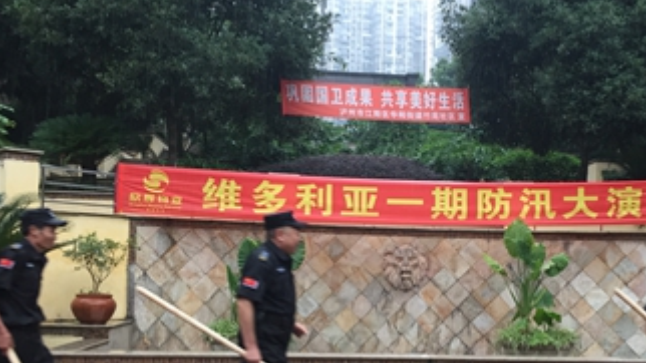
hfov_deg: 41.7
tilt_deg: +0.4
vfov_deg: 24.2
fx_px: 839
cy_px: 264
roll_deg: -2.8
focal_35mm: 49
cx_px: 415
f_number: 2.2
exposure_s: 1/33
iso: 32
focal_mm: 4.15
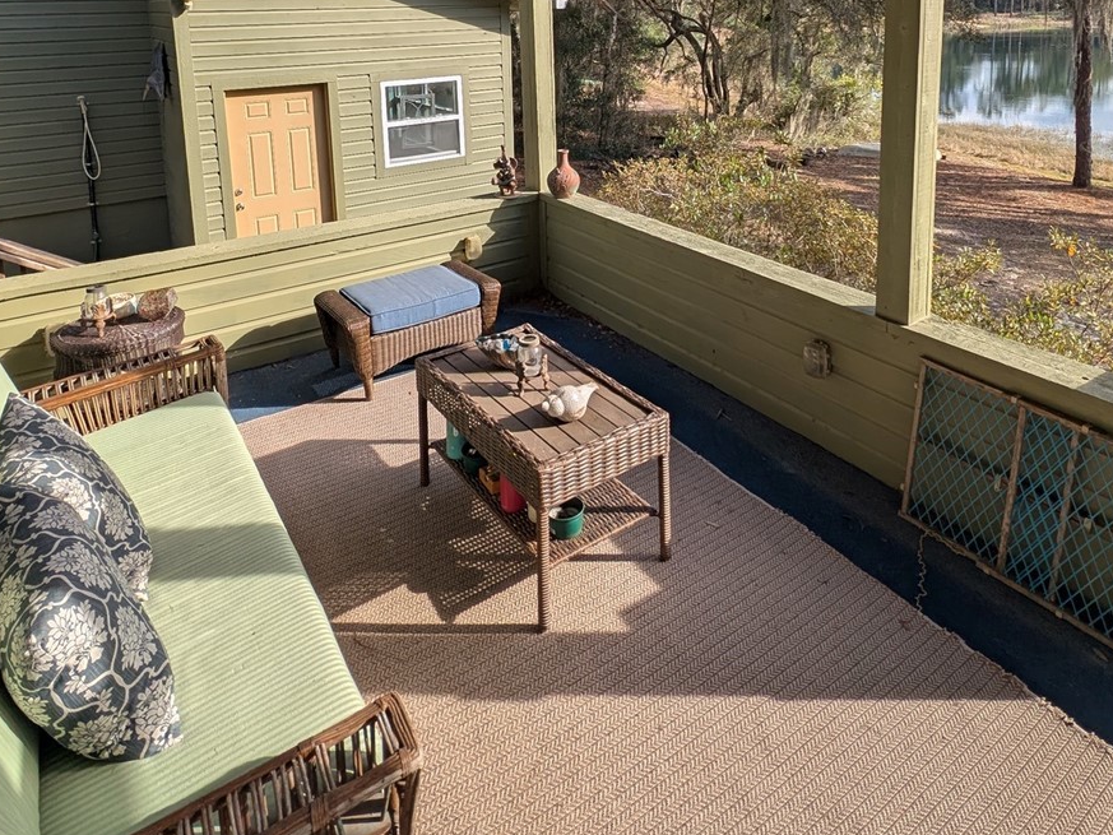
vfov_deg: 54.3
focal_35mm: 22
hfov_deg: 76.1
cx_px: 618
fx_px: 707
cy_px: 105
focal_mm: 2.23
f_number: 1.95
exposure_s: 1/977
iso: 36
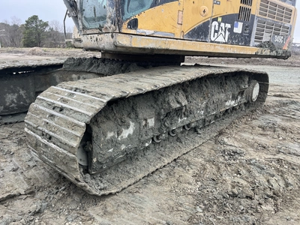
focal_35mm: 26
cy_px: 112
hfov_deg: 67.3
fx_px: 225
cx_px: 150
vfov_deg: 53.1
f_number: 1.6
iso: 50
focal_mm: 5.1
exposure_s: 1/122
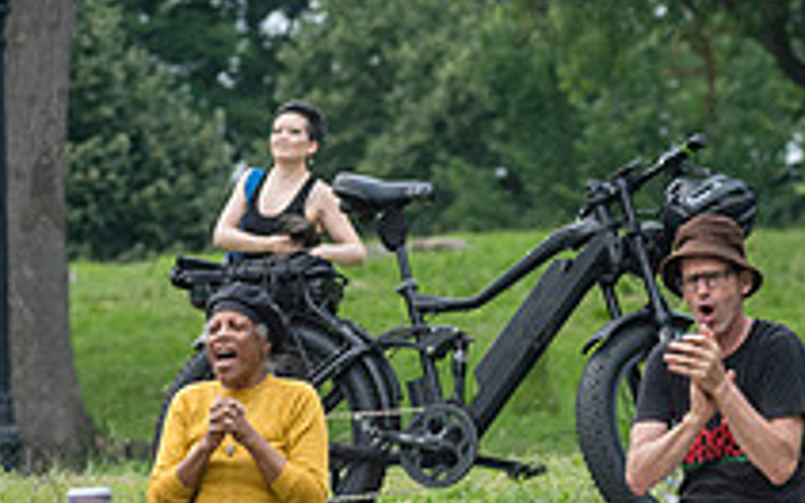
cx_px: 534
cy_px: 349
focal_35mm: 351
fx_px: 7703
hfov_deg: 6.0
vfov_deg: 3.7
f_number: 4.5
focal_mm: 125
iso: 1000
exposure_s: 1/500
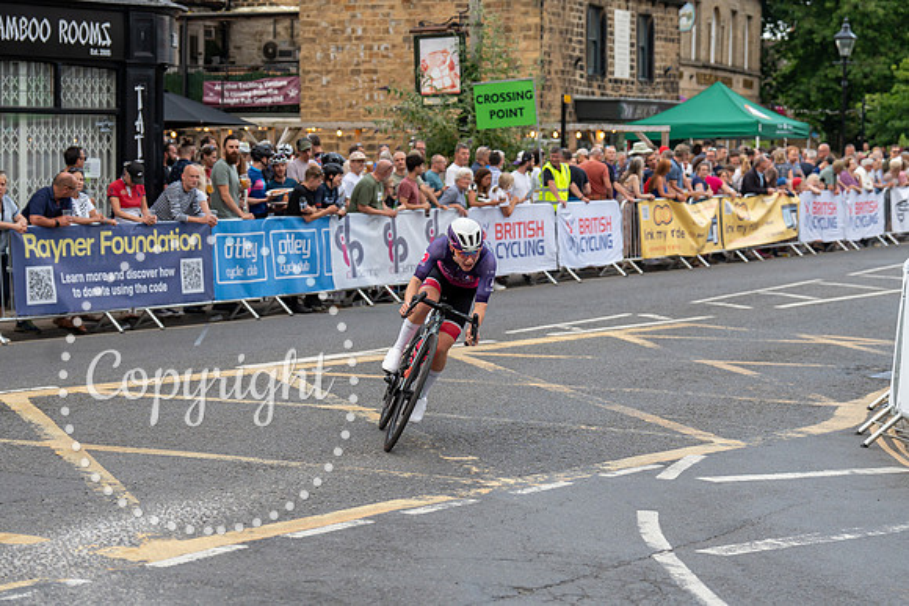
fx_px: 2095
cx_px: 454
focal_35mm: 83
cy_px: 303
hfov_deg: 24.5
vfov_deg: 16.5
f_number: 4
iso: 800
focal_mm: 78
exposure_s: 1/800
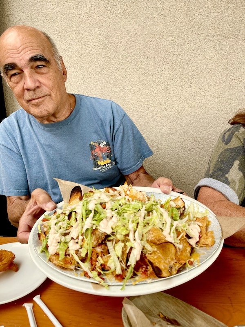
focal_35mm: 26
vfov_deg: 67.3
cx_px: 122
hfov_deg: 53.1
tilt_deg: -16.9
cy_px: 164
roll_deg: -0.4
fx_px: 245
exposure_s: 1/572
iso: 32
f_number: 1.6
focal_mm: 5.1
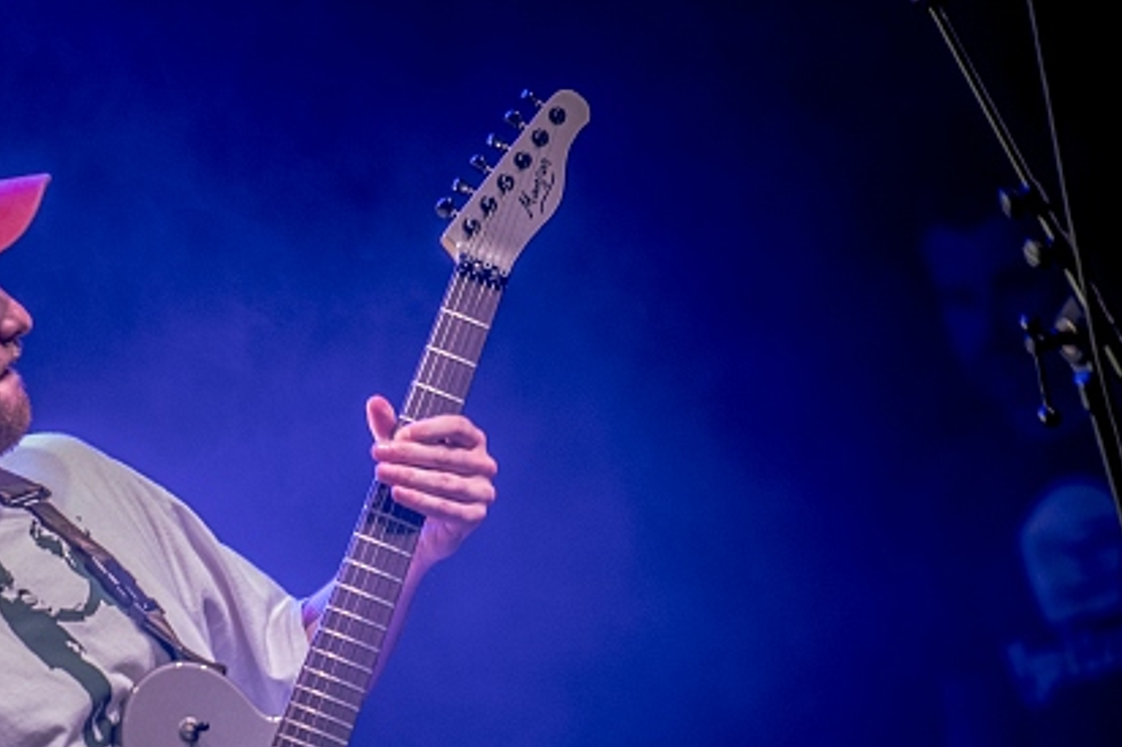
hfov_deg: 4.1
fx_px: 15483
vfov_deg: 2.8
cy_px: 557
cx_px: 296
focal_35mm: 497
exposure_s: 1/100
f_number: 2.8
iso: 800
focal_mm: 190
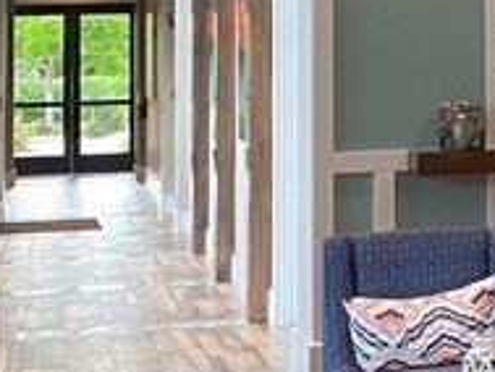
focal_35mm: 141
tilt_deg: +3.4
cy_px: -113
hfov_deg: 13.1
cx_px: 765
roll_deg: +1.5
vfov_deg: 10.3
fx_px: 2018
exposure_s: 1/60
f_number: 1.8
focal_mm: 4.25
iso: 125
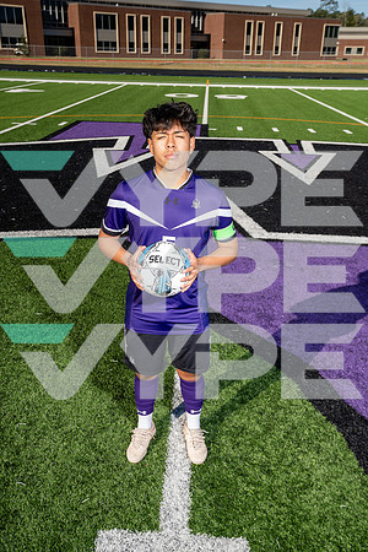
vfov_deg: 54.4
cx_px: 184
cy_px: 276
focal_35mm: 35
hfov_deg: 37.9
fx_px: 537
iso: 100
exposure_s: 1/250
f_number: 8
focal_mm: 35
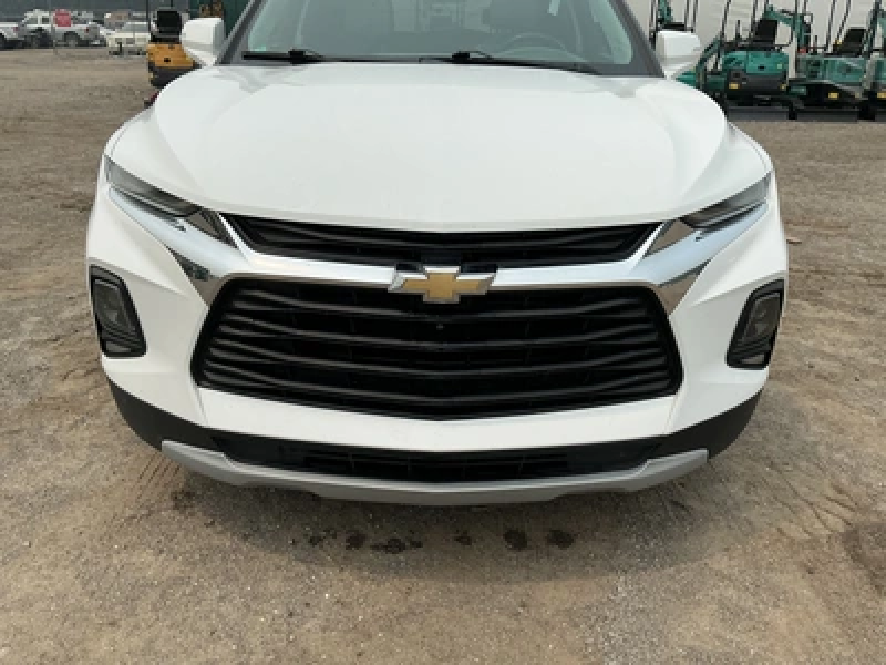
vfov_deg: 49.7
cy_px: 332
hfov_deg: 63.4
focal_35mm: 28
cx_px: 443
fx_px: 717
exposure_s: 1/2227
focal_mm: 3
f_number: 1.8
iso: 25
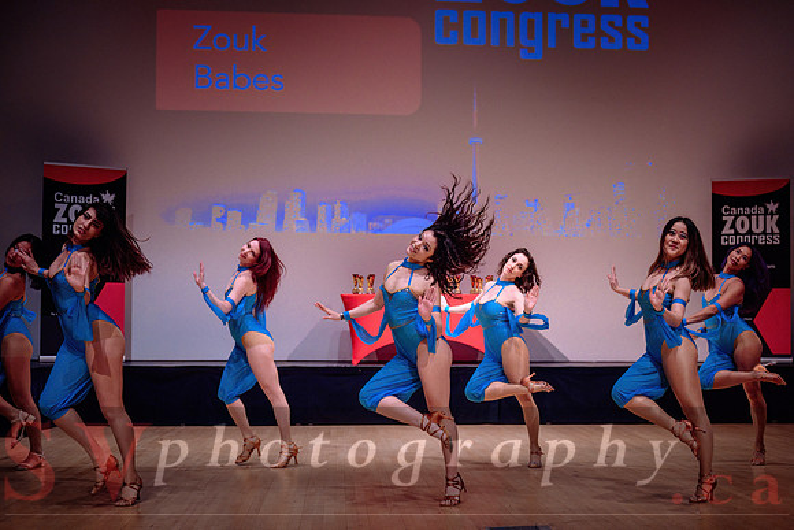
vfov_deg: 28.4
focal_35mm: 47
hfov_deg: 41.4
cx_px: 466
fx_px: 1046
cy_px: 304
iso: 1600
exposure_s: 1/640
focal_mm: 40
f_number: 2.8
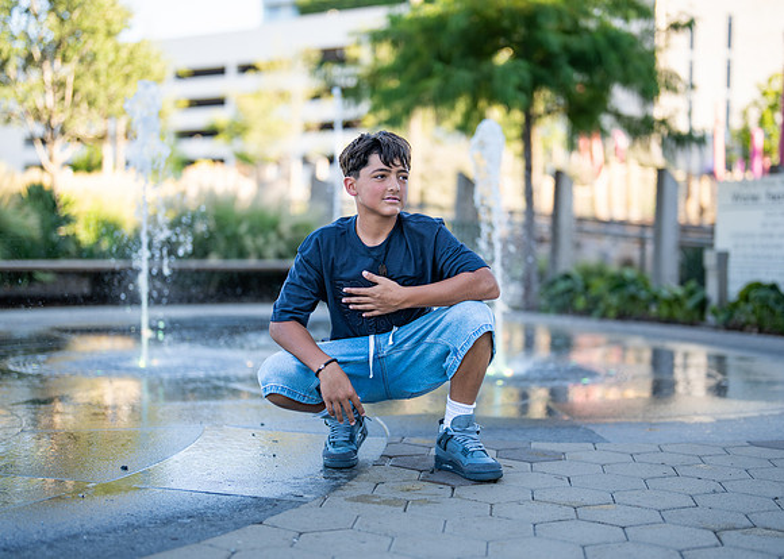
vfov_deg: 26.5
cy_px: 279
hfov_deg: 36.5
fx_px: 1186
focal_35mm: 53
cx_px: 424
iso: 100
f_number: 1.2
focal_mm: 50
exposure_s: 1/800
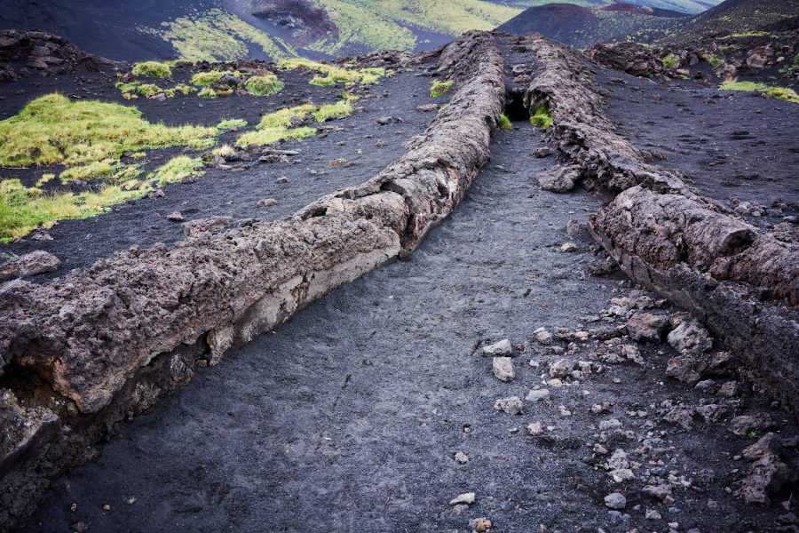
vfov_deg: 37.9
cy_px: 266
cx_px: 400
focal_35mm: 35
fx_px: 777
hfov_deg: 54.4
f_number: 8
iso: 200
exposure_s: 1/20
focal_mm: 35
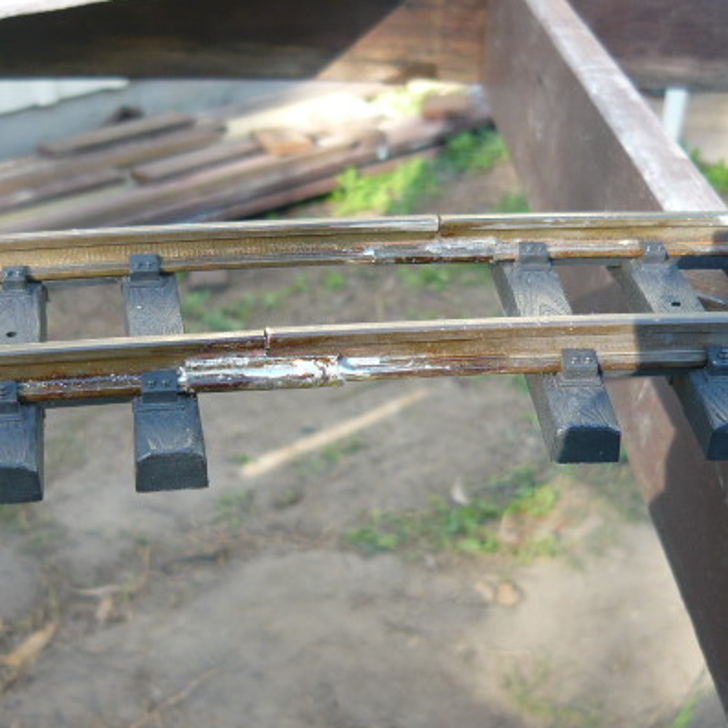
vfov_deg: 36.1
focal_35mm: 47
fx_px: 1118
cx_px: 350
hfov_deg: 36.1
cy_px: 374
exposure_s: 1/100
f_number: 2.8
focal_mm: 5.5
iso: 100
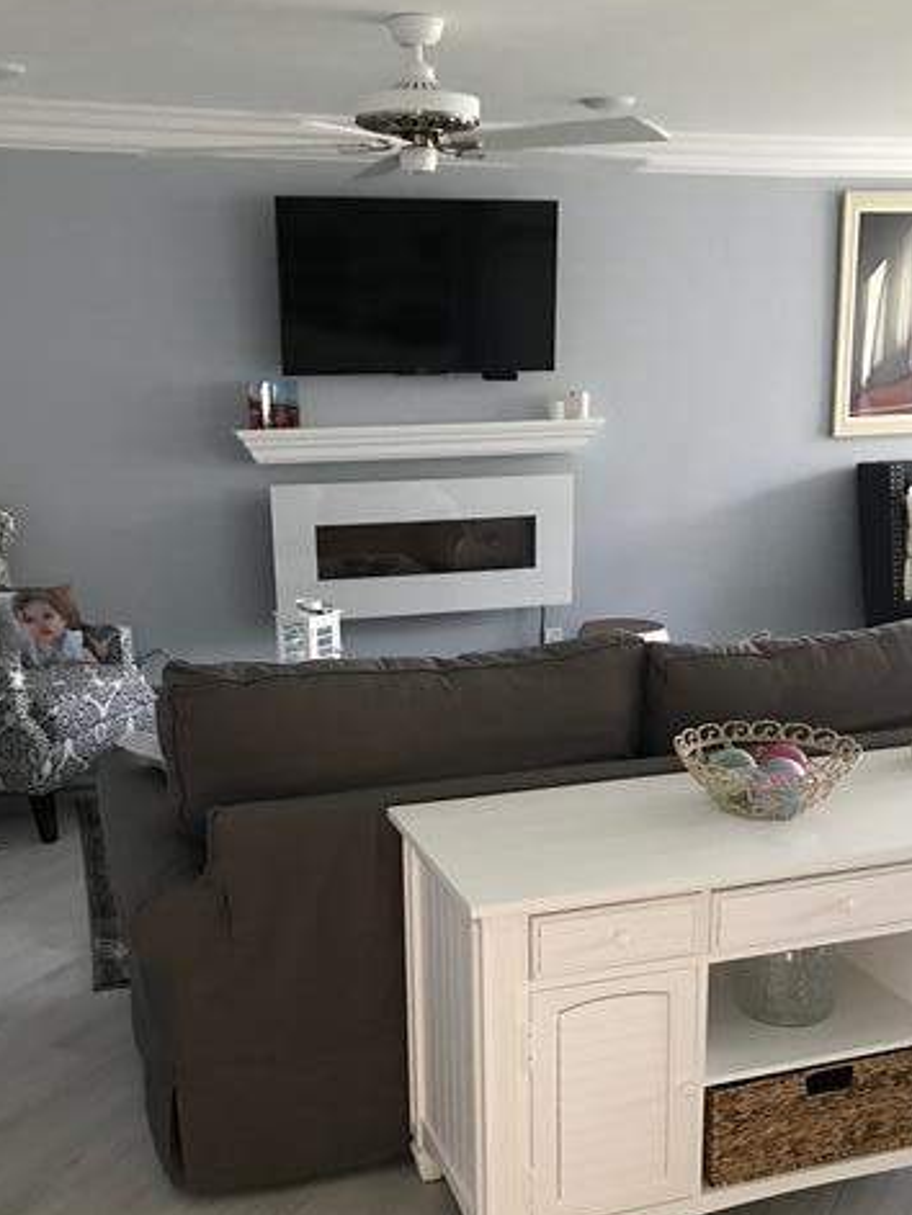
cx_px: 482
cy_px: 752
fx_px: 1335
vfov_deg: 48.6
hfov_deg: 37.7
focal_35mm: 38
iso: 64
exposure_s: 1/15
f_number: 1.8
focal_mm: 3.99
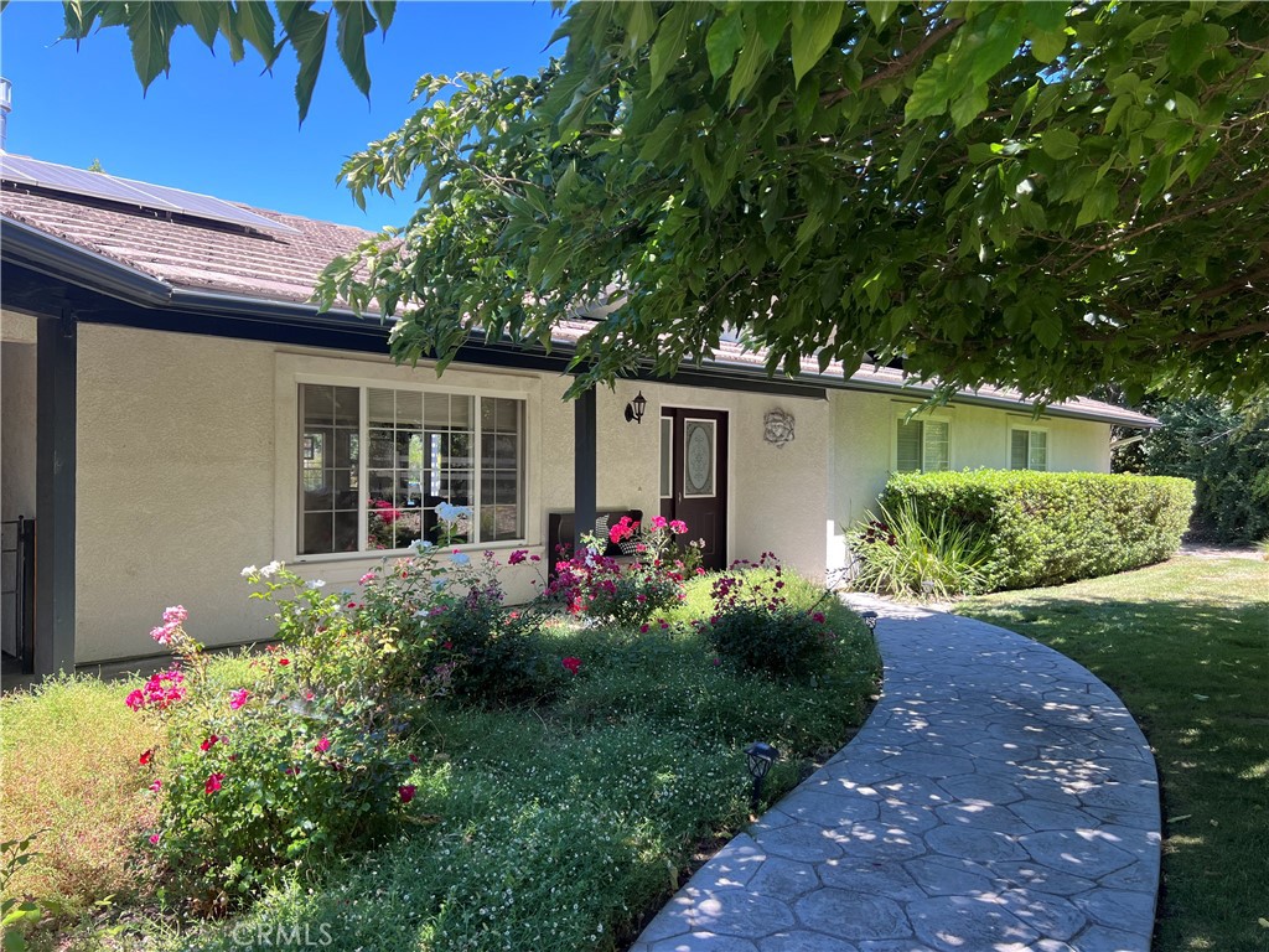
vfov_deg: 53.1
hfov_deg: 67.3
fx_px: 953
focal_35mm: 26
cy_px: 476
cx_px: 634
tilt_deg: -1.1
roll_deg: -1.4
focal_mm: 5.7
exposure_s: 1/445
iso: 50
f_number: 1.5
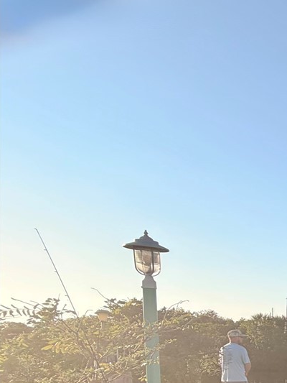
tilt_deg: -3.4
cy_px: 379
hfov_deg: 19.4
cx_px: 573
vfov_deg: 39.7
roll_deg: +0.5
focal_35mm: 42
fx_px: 464
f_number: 2.2
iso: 20
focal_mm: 2.22
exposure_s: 1/770
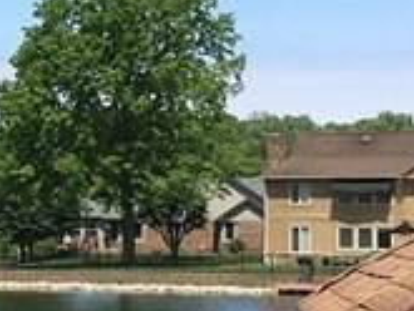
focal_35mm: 180
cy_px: 110
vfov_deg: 8.3
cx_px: -223
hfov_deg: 10.6
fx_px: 2154
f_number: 2.2
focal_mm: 4.15
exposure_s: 1/1538
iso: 25
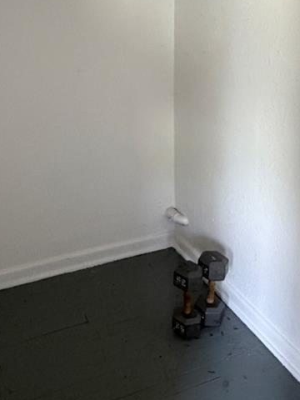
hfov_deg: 40.6
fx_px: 404
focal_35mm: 35
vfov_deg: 50.6
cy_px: 102
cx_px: 129
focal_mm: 2.22
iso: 500
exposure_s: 1/60
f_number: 2.2
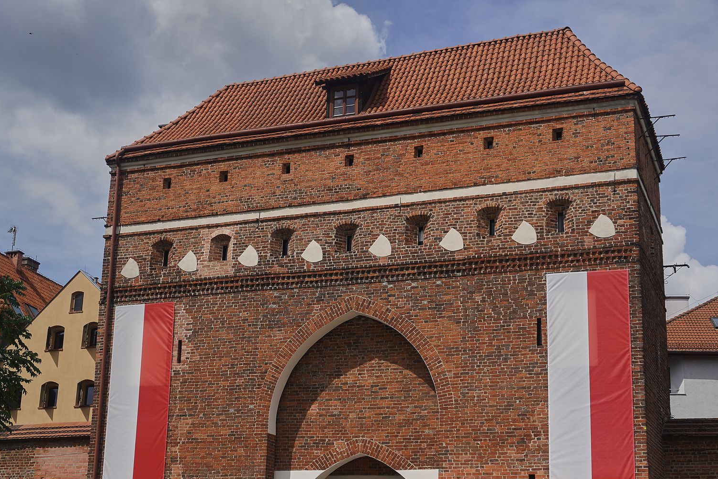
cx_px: 321
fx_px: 1037
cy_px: 304
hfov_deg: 38.1
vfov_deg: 25.9
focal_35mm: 52
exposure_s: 1/1250
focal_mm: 26
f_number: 5.6
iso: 200
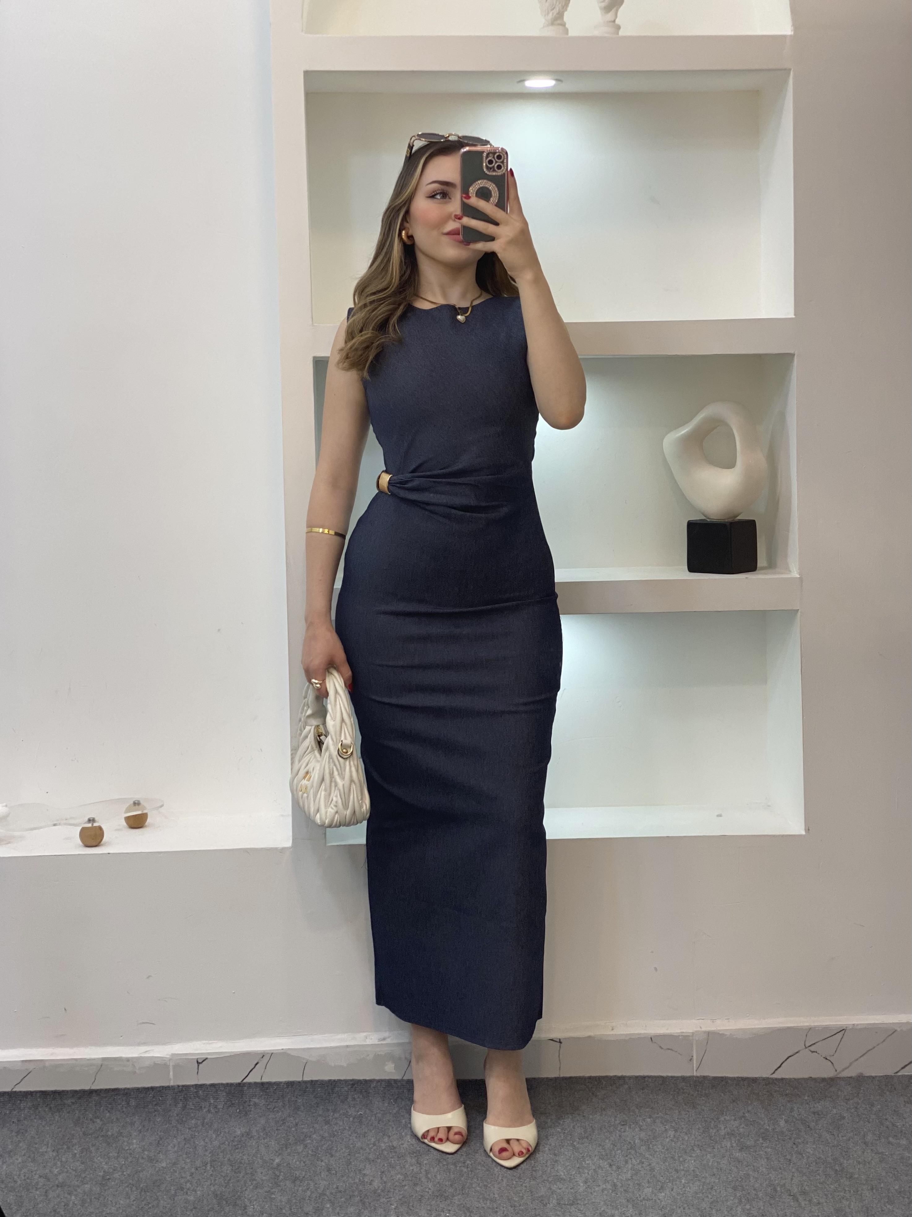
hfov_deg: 28.0
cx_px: 456
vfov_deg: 36.8
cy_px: 608
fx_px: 1827
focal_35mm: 52
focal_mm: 6
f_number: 2
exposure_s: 1/100
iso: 80
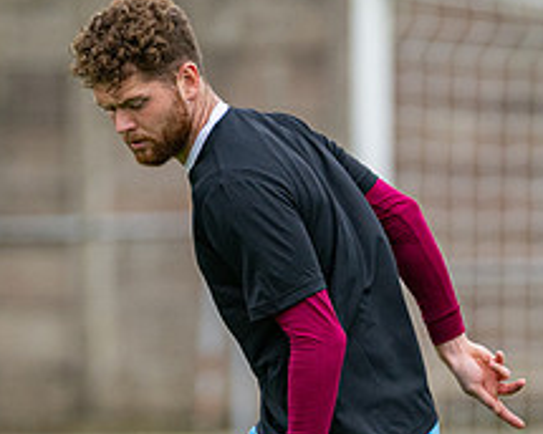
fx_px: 17244
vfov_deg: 1.4
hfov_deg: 1.8
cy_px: 314
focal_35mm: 1073
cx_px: 414
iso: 400
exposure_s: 1/1600
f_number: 2.8
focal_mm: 300
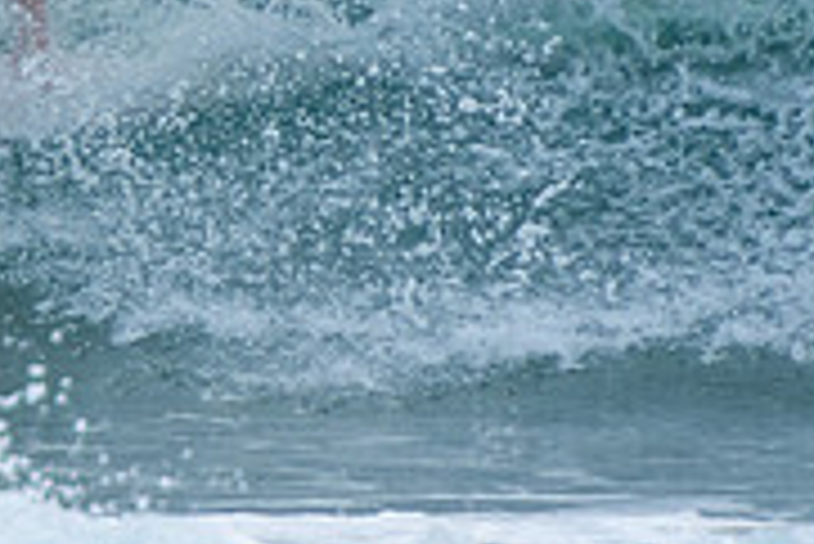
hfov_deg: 1.1
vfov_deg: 0.7
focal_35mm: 1925
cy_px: -137
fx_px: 43560
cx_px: -81
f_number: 5.6
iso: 400
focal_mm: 400
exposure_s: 1/400
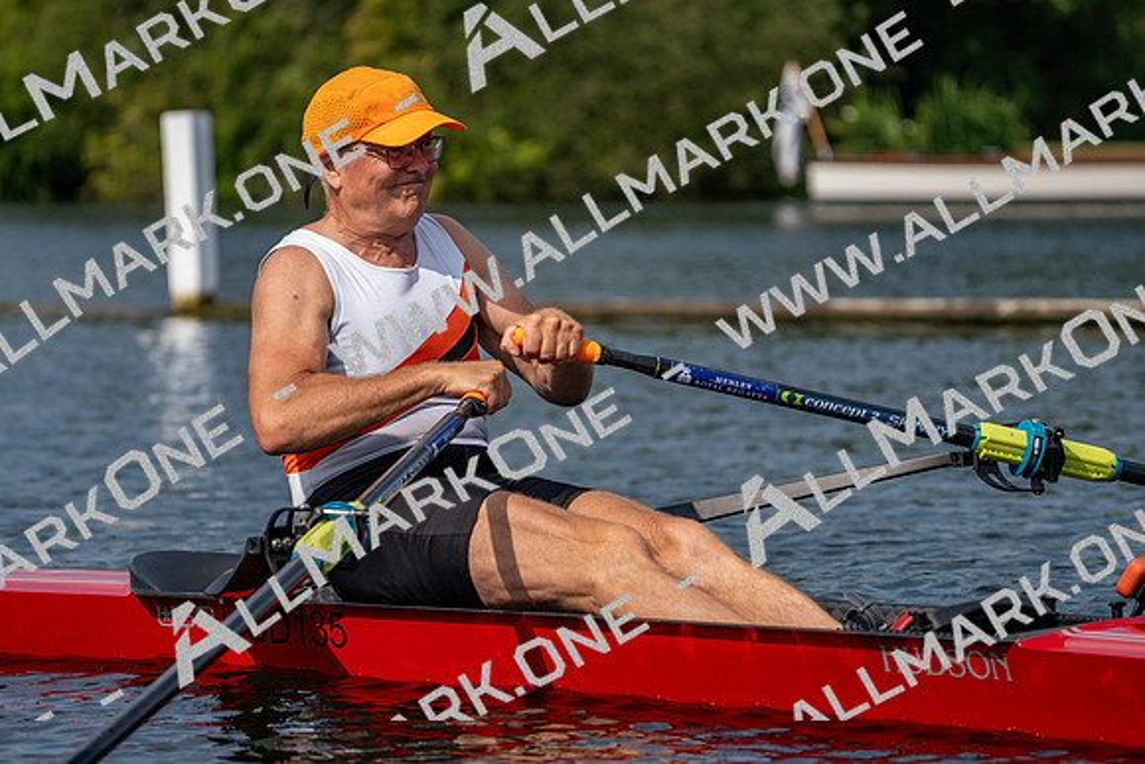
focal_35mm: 200
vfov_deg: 6.9
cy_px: 382
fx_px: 6362
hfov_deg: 10.3
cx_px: 572
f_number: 5.6
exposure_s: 1/1600
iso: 160
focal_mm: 200
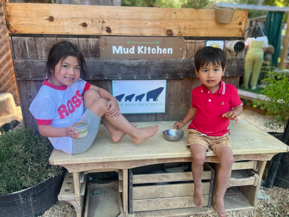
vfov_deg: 53.1
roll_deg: -0.9
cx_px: 144
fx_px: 217
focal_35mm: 26
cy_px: 108
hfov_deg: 67.3
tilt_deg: -17.0
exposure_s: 1/121
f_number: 1.5
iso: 32
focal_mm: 5.7
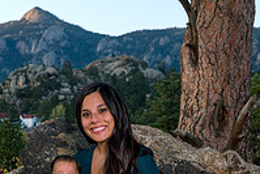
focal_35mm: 102
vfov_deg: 13.0
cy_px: 222
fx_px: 737
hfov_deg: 19.6
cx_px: 24
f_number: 5.6
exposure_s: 1/200
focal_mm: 35
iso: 160
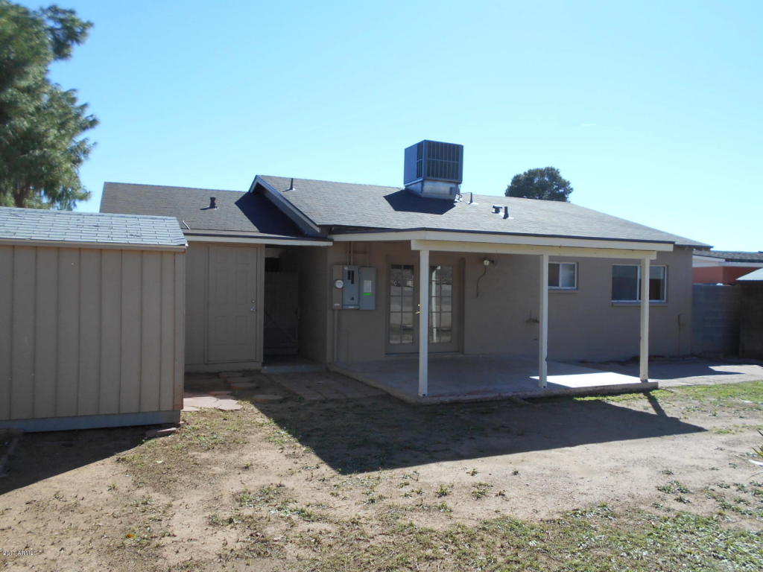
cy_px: 286
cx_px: 382
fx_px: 573
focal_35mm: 26
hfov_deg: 67.3
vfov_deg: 53.1
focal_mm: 4.6
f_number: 3.2
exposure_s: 1/800
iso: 80
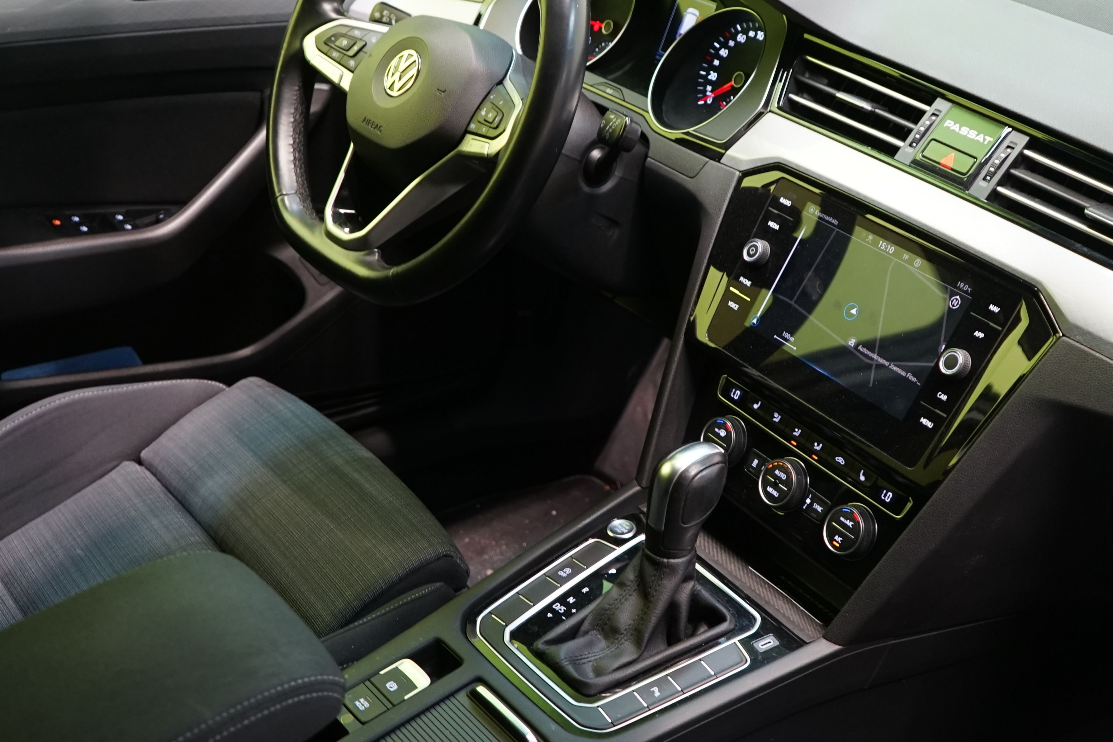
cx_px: 614
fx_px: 1453
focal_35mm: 47
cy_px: 413
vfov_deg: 28.6
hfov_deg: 41.9
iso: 1000
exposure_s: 1/30
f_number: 3.5
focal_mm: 28
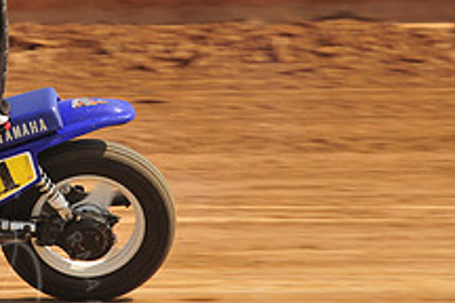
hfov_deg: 3.8
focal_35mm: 536
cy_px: 109
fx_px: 6774
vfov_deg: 2.6
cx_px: -27
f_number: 9
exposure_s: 1/400
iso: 200
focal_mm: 200
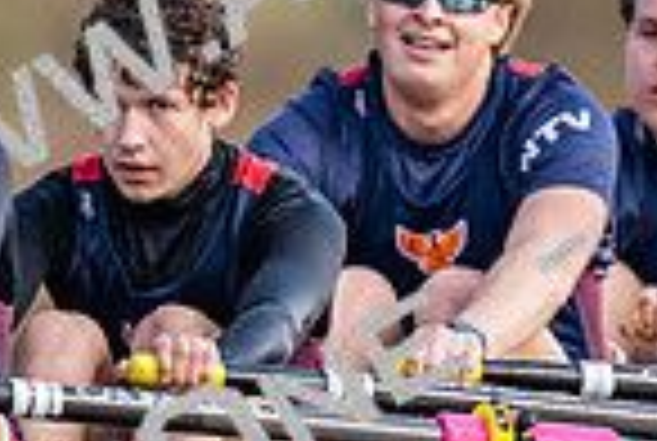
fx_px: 43487
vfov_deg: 0.6
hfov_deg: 0.9
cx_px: 333
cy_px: 277
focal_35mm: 2378
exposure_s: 1/2500
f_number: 4
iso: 1400
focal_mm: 600
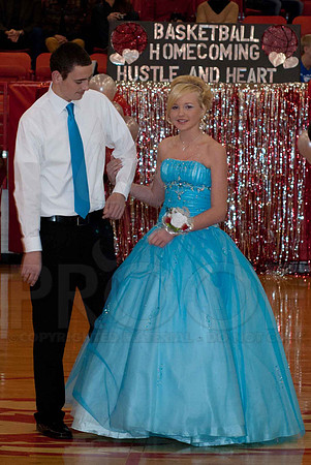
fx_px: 970
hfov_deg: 18.2
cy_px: 232
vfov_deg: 27.0
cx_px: 156
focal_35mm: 75
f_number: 4
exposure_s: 1/60
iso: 500
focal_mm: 50
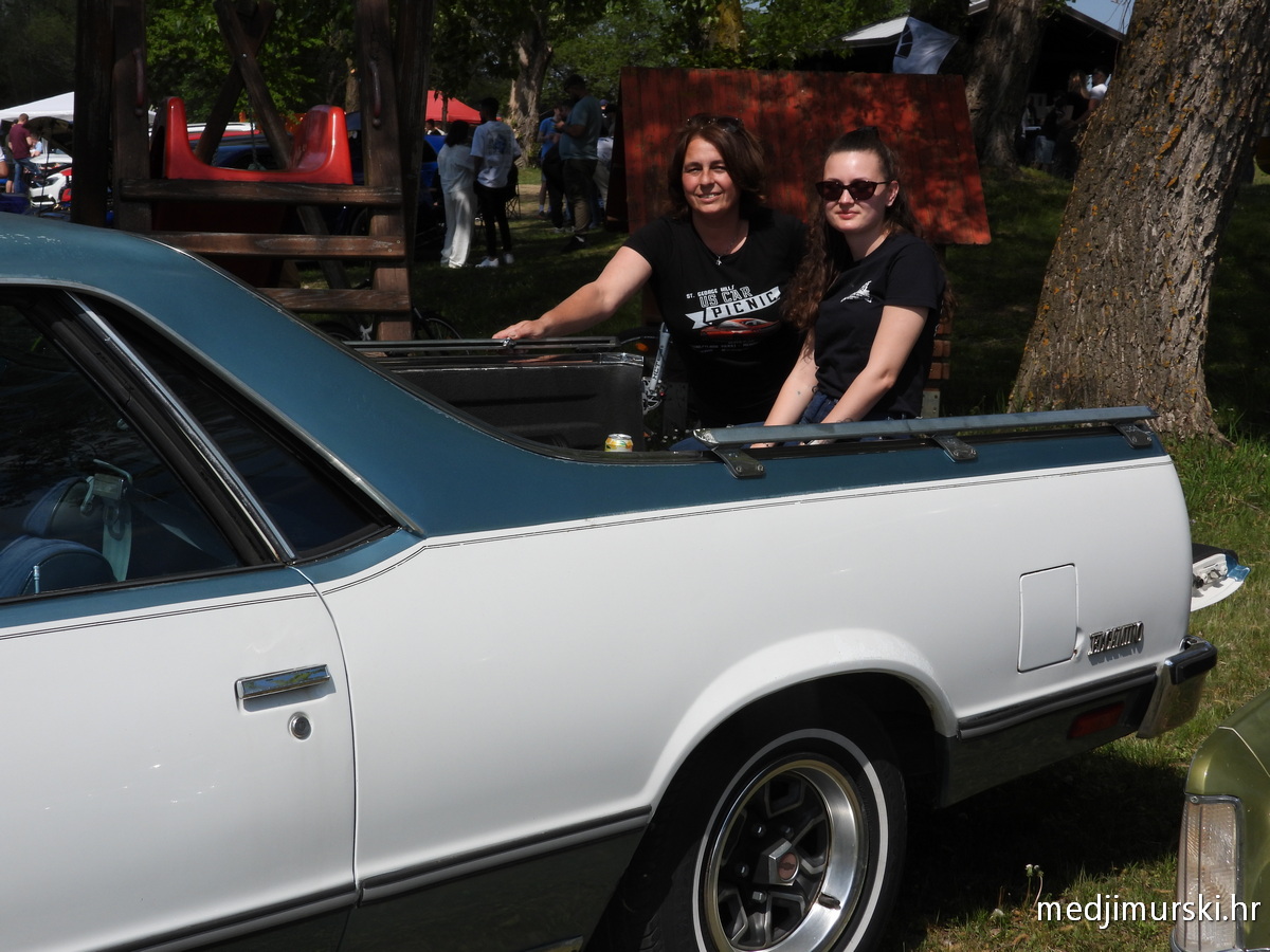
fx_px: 2385
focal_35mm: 65
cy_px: 476
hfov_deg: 29.8
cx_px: 635
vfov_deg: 22.6
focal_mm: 11.7
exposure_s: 1/2000
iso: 100
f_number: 4
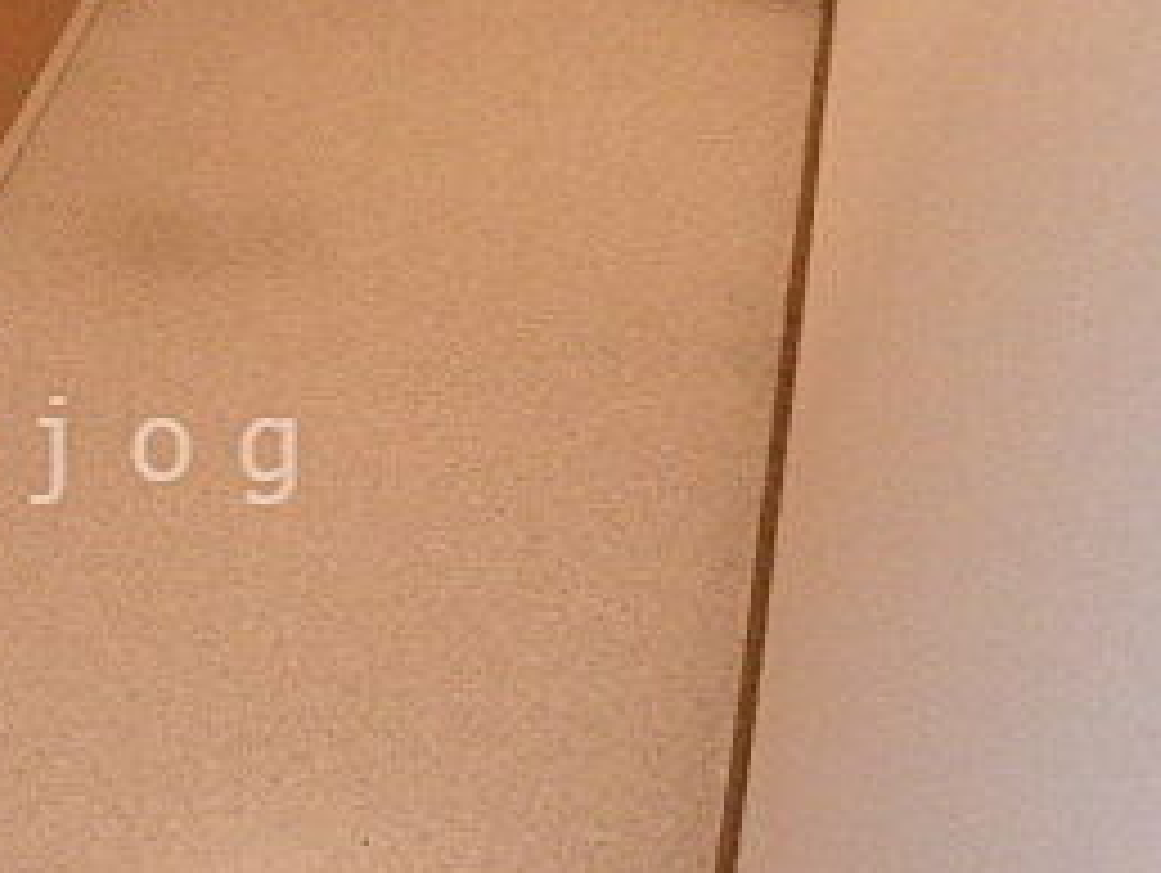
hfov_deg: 33.8
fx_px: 1746
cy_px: 450
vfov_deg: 28.1
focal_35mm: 52
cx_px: 14
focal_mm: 3.7
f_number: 6
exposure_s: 1/30
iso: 1250
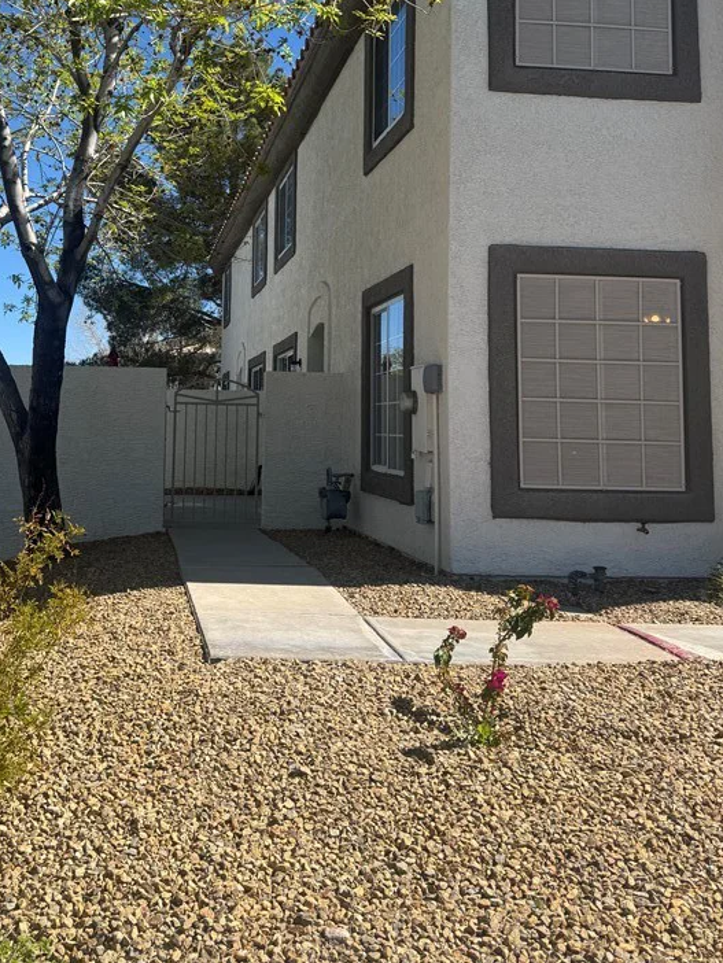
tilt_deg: +7.1
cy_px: 305
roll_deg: -1.5
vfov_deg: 51.4
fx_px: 974
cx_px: 240
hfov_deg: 40.2
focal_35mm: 35
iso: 80
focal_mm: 6.76
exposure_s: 1/3802
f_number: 1.78
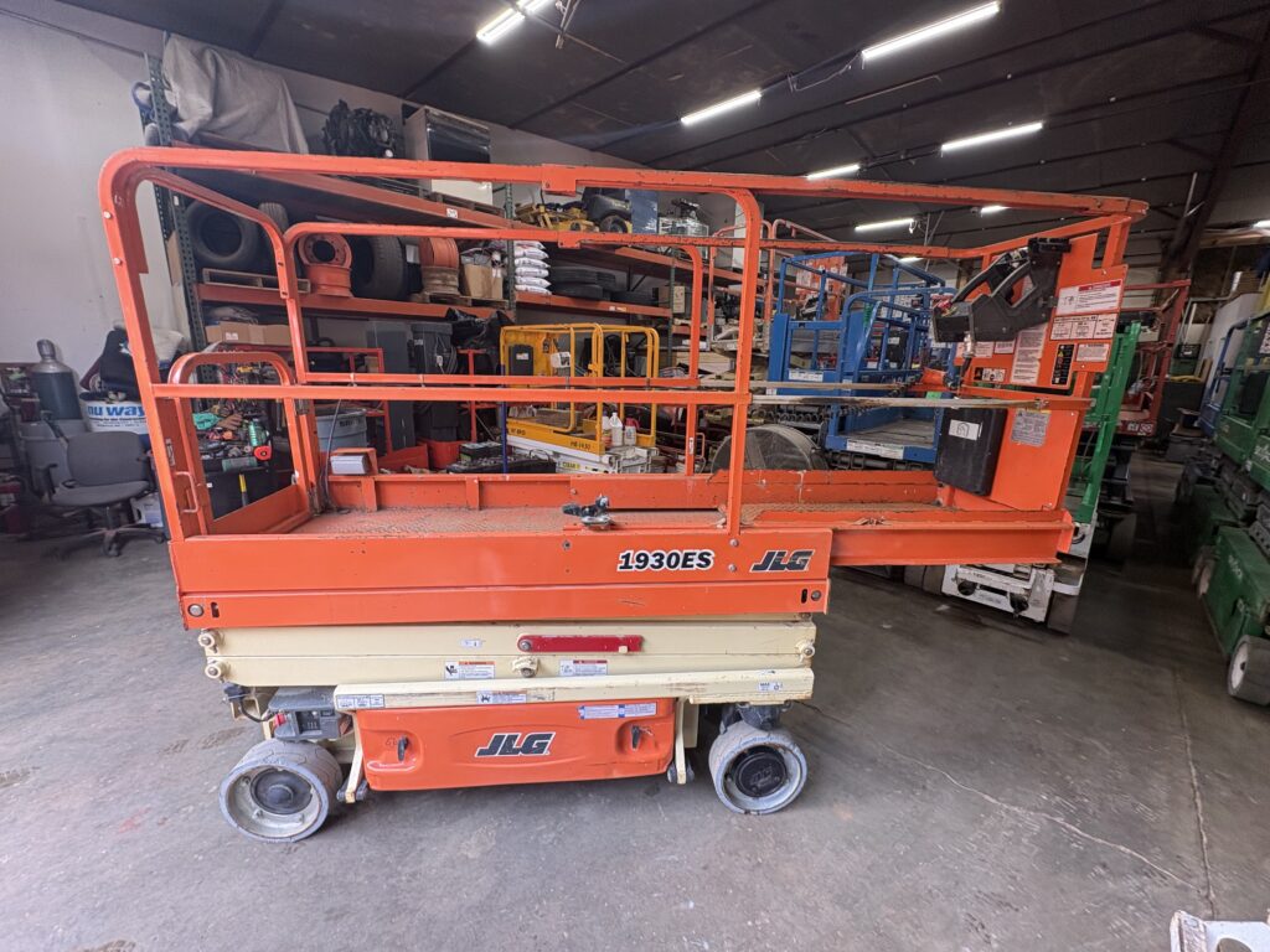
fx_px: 514
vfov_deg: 85.7
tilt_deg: -9.2
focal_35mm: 14
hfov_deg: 102.1
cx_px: 635
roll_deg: -0.6
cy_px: 476
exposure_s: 1/60
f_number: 2.2
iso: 160
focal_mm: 2.22
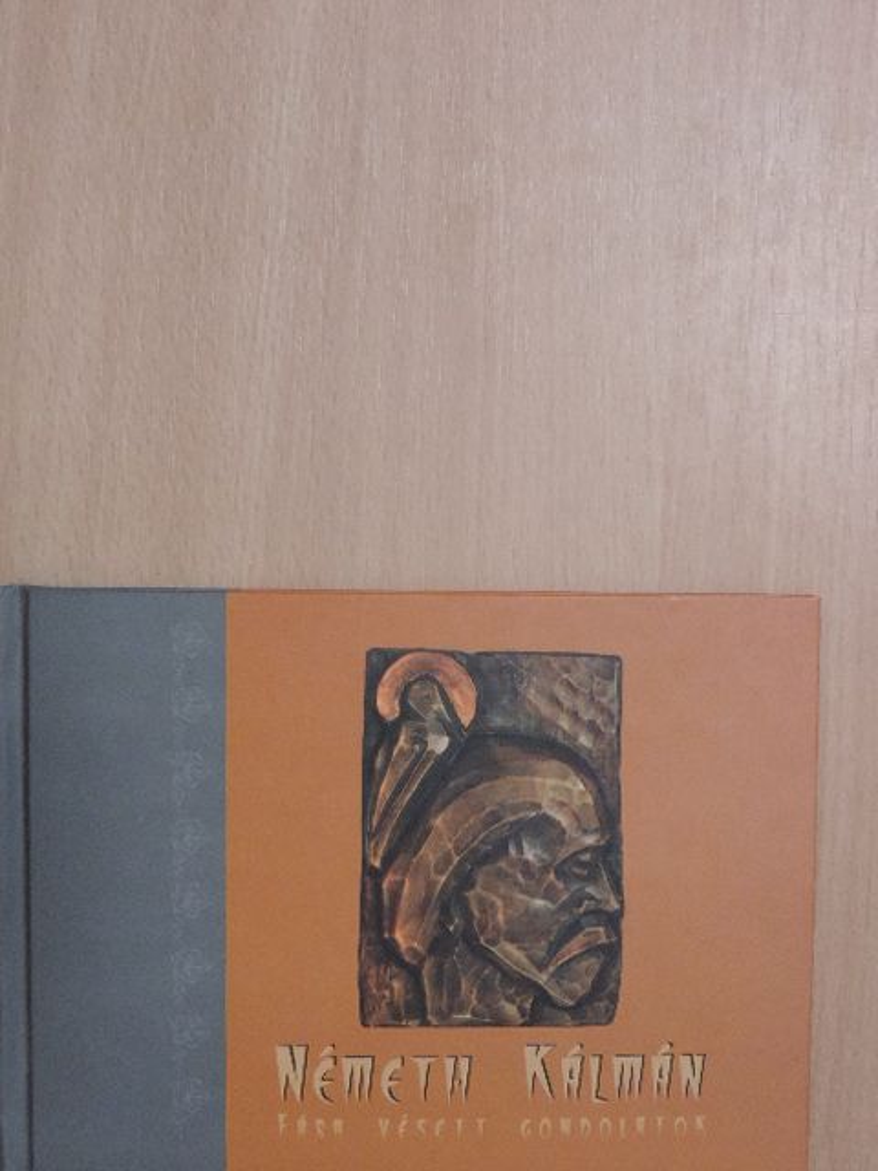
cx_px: 439
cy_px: 586
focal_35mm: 43
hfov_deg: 33.6
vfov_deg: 43.9
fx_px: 1454
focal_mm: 7.6
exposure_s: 1/60
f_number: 3.4
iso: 800
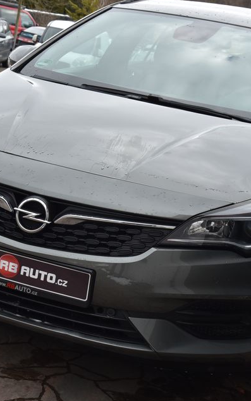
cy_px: 199
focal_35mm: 79
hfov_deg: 16.5
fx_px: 863
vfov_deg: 26.1
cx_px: 124
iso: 500
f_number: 9
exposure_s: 1/320
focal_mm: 48
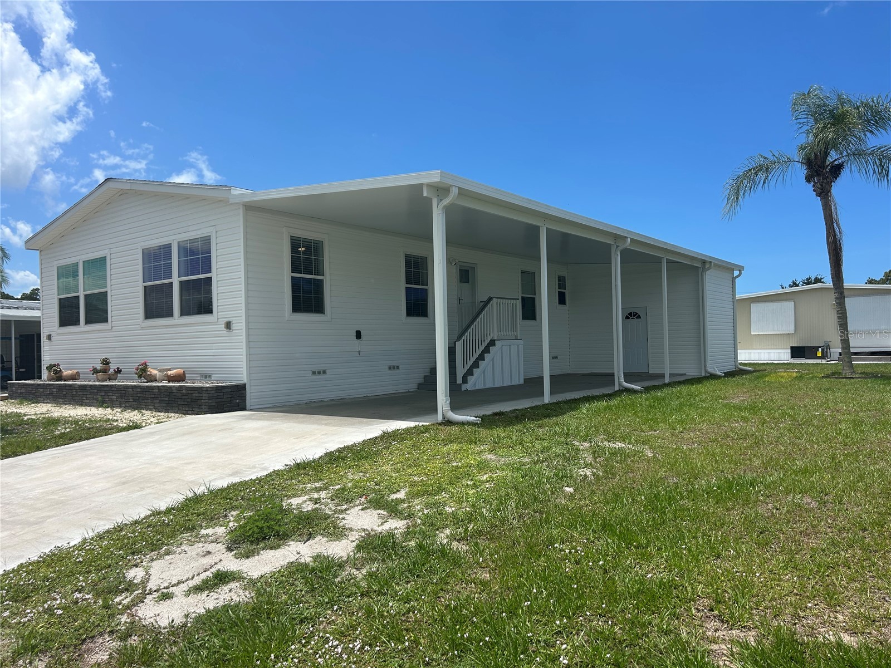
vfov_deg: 53.1
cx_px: 446
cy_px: 334
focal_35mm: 26
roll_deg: +1.3
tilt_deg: +0.2
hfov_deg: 67.3
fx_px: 669
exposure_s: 1/5882
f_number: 1.5
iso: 50
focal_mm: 5.7
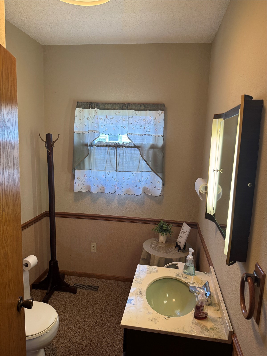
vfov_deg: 71.6
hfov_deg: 56.8
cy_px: 178
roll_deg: -1.3
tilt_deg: -8.0
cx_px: 134
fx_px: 247
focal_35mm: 24
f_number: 1.78
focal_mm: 6.76
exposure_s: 1/60
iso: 125
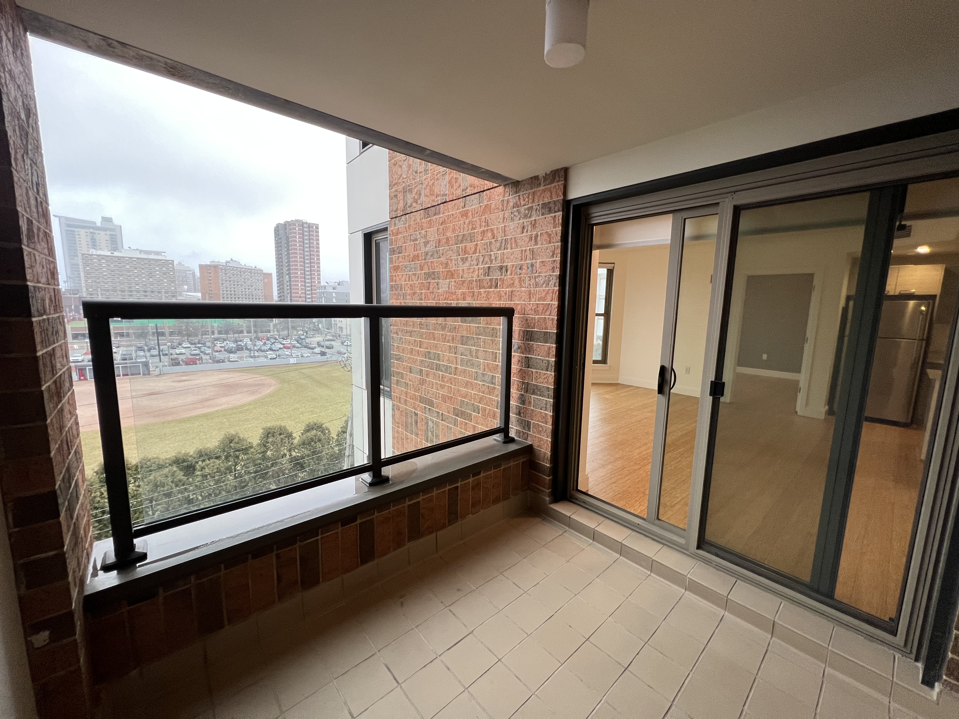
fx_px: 360
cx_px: 480
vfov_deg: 89.9
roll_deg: -1.3
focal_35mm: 13
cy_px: 360
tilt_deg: -8.1
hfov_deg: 106.2
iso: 250
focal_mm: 1.57
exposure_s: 1/120
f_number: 1.8
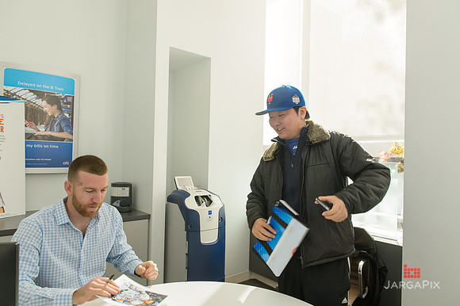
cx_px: 230
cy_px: 153
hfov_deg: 73.8
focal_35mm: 24
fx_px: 306
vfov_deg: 53.1
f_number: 5.6
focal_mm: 24
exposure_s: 1/125
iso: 500
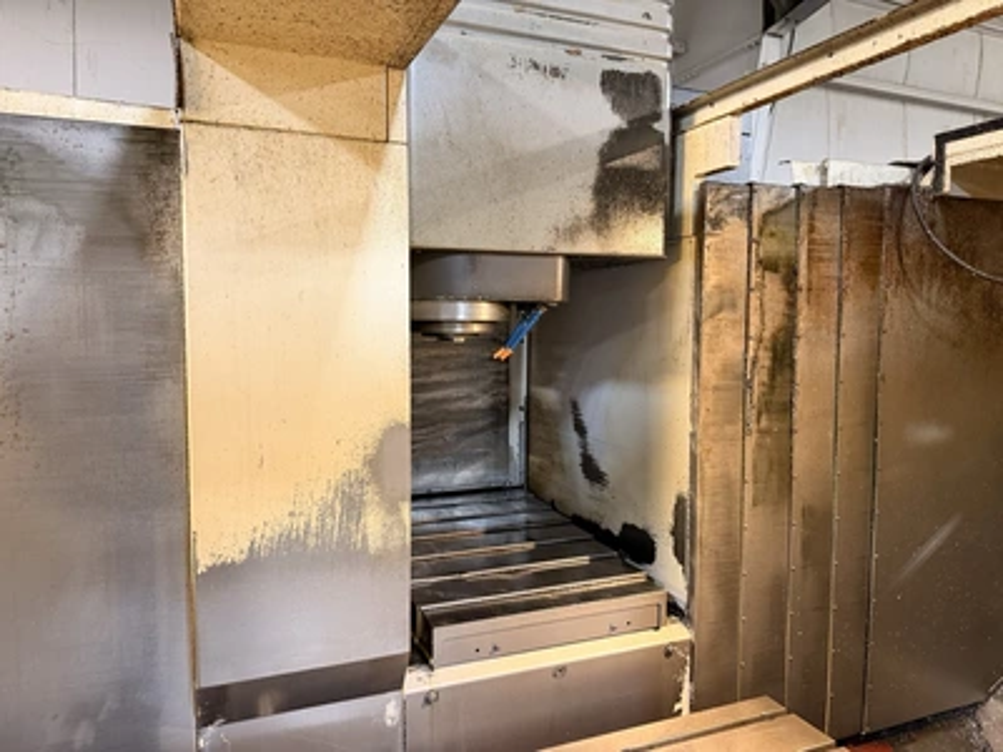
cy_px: 376
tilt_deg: -3.4
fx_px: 695
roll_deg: +0.4
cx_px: 502
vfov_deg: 56.8
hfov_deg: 71.6
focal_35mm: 24
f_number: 1.78
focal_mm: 6.76
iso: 400
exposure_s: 1/60
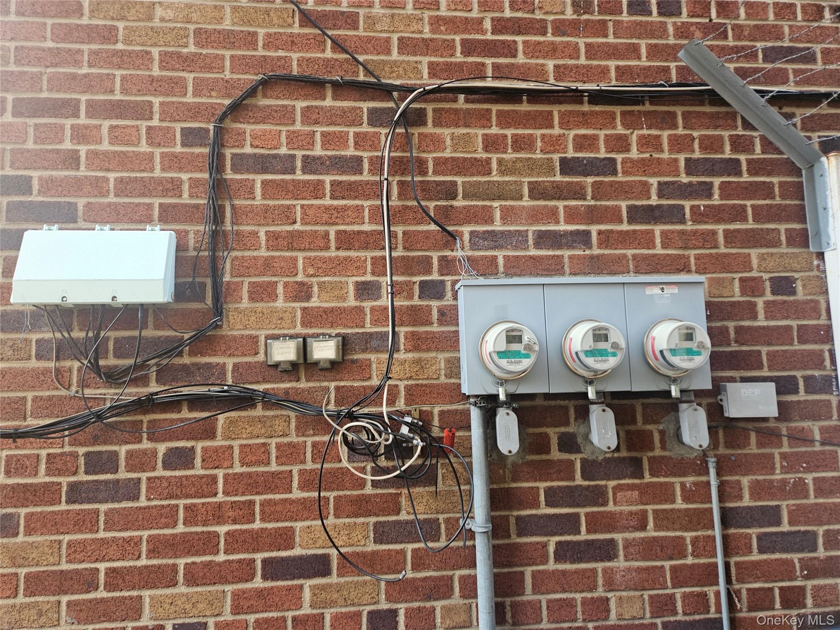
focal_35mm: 23
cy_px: 315
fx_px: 558
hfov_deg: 73.9
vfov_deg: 58.9
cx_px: 420
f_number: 1.8
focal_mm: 5.4
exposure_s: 1/180
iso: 64
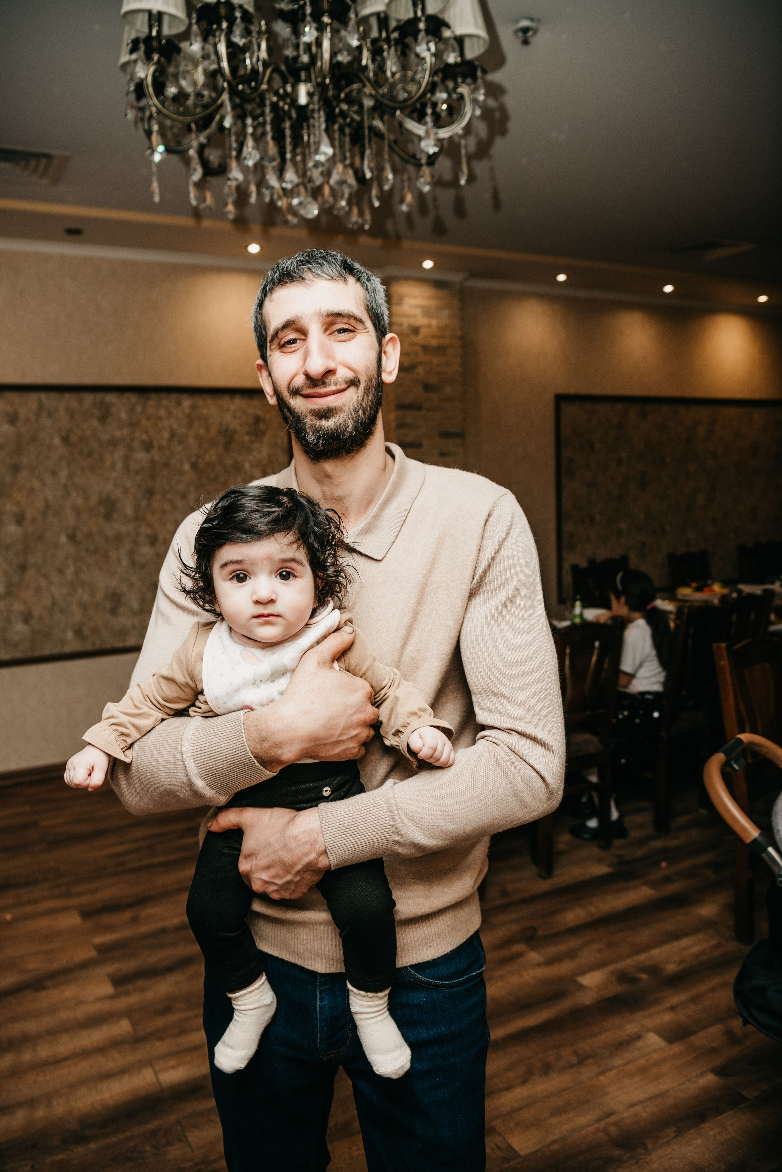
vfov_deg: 63.7
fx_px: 945
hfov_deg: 45.0
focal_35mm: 29
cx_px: 391
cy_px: 586
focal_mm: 29
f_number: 4
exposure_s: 1/160
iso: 160
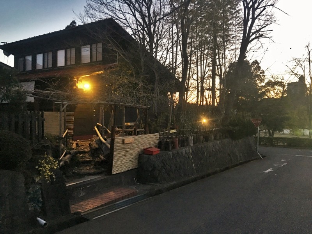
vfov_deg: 48.2
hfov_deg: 61.7
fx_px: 261
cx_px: 156
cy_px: 117
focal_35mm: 29
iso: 80
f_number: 2.2
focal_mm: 4.15
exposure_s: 1/4
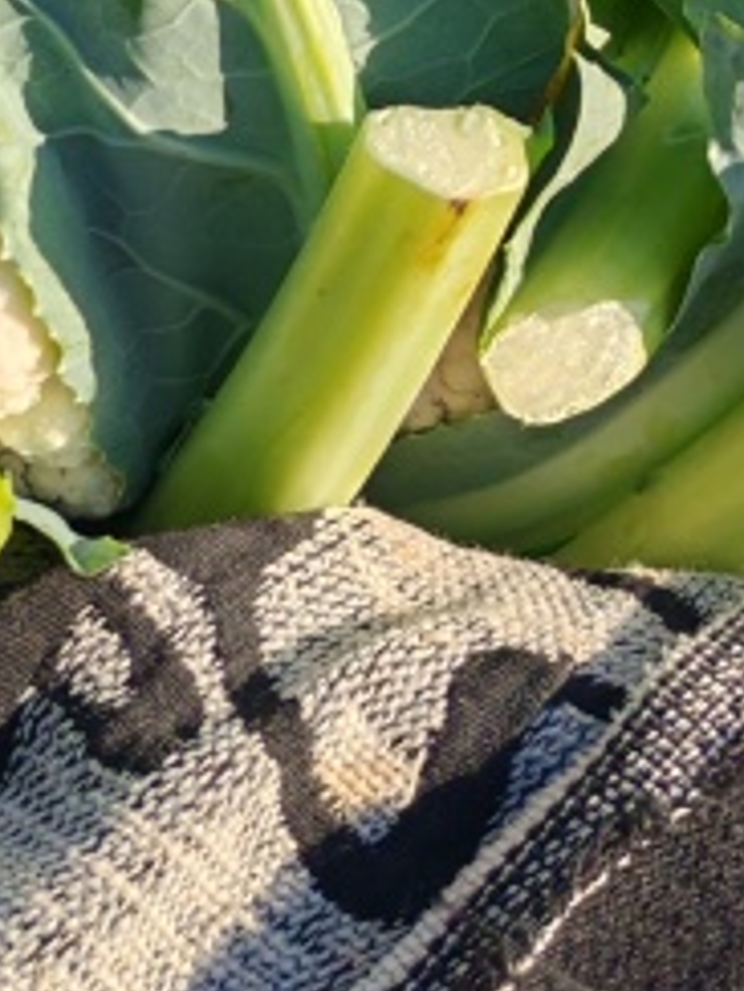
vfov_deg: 14.9
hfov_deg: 12.2
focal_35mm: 118
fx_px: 3382
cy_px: -709
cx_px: -236
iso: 50
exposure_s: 1/1900
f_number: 1.95
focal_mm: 5.52
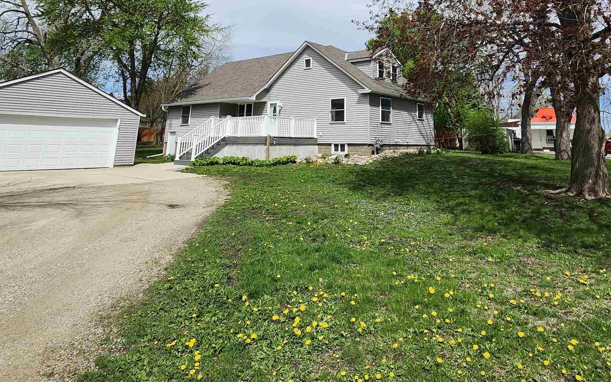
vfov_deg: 44.9
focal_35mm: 24
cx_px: 344
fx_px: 400
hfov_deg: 74.5
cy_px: 18
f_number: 2.2
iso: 40
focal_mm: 1.74
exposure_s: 1/2503
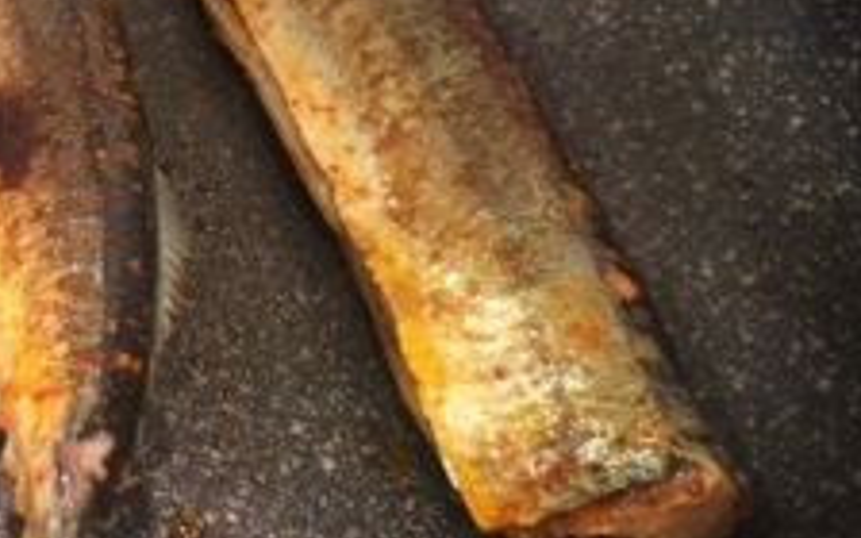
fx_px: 1291
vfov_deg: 23.5
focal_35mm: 55
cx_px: 169
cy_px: 223
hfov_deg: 35.7
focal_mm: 4.15
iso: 320
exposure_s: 1/17
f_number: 2.2
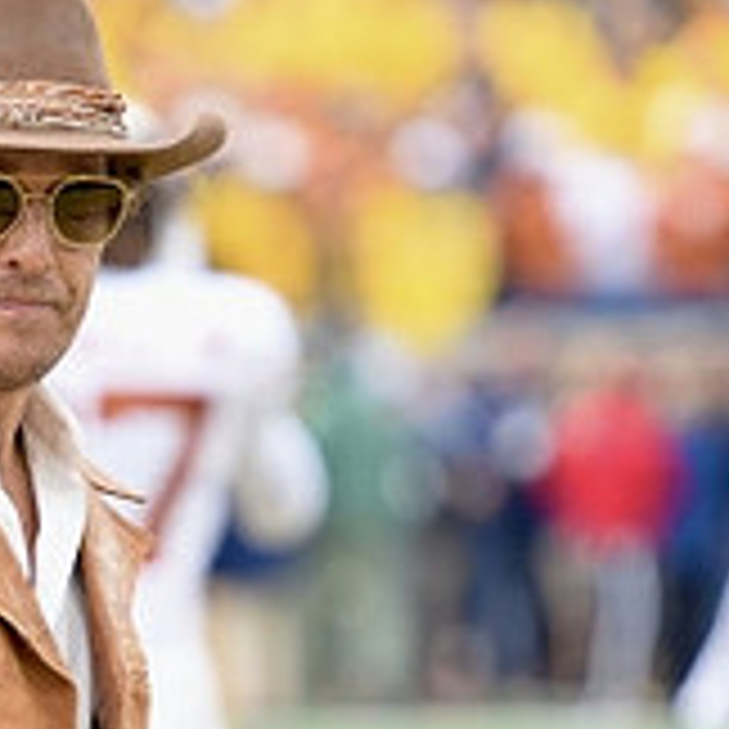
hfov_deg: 3.7
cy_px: 644
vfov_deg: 3.7
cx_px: -54
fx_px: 11222
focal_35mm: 471
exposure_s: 1/800
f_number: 2.8
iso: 320
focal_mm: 155
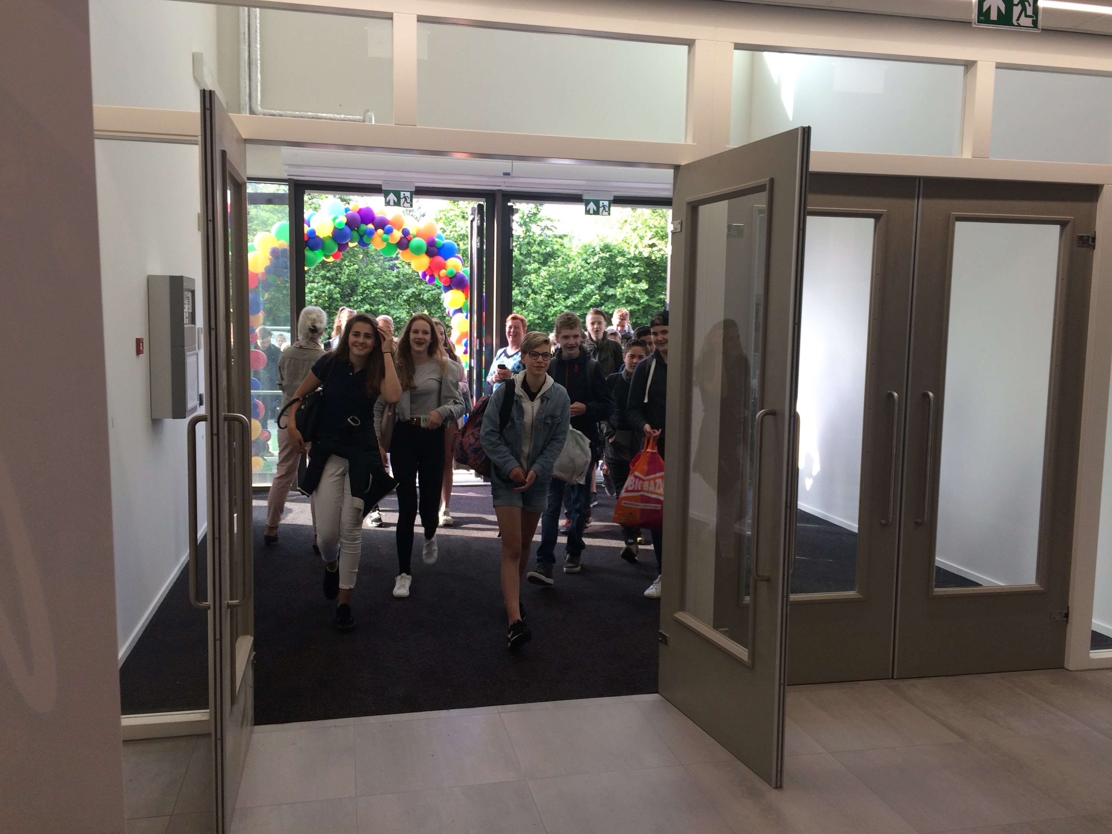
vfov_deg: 48.2
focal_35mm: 29
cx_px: 556
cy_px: 417
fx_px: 932
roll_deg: -1.5
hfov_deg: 61.7
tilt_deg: -7.0
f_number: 2.2
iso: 40
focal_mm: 4.15
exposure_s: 1/100
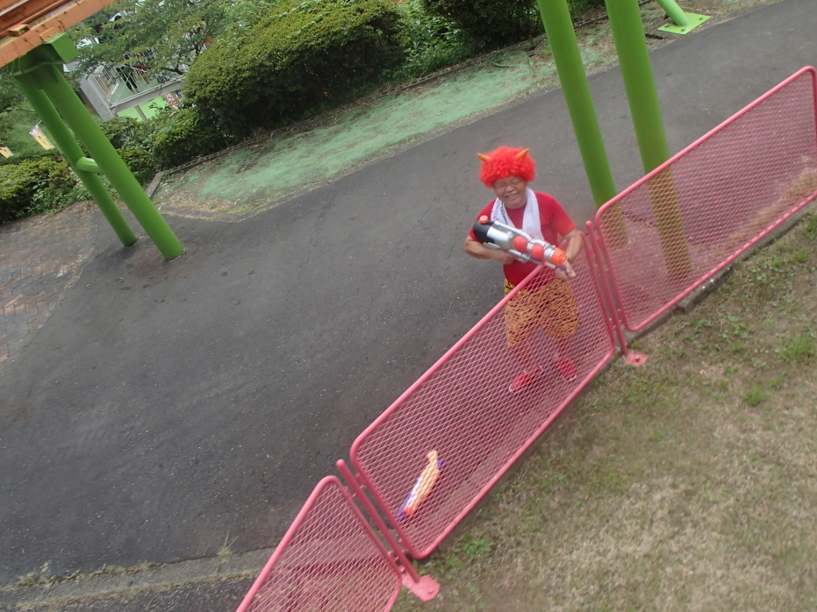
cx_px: 445
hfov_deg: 55.3
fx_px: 779
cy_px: 277
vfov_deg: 42.9
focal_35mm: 33
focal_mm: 5.4
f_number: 4.1
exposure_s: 1/400
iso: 100
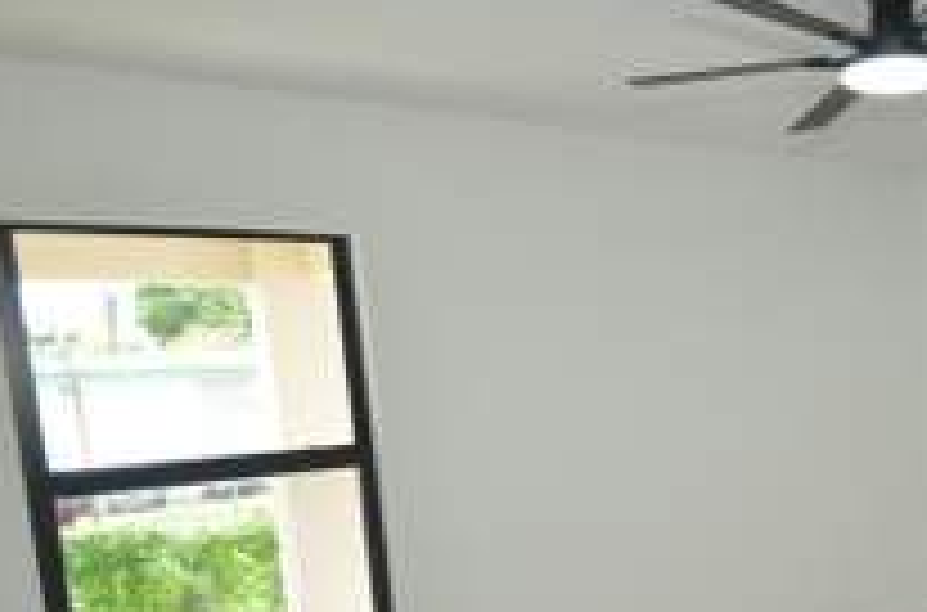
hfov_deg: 47.2
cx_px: 886
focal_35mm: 35
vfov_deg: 36.9
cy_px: 443
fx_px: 898
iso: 250
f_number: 4
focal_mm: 10
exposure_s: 1/60
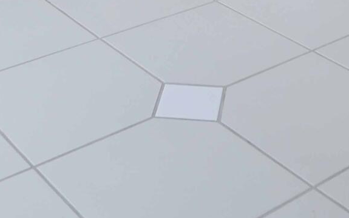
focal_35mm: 85
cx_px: 220
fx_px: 809
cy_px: -367
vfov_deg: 11.5
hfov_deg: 24.3
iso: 1000
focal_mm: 16
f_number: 5
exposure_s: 1/200
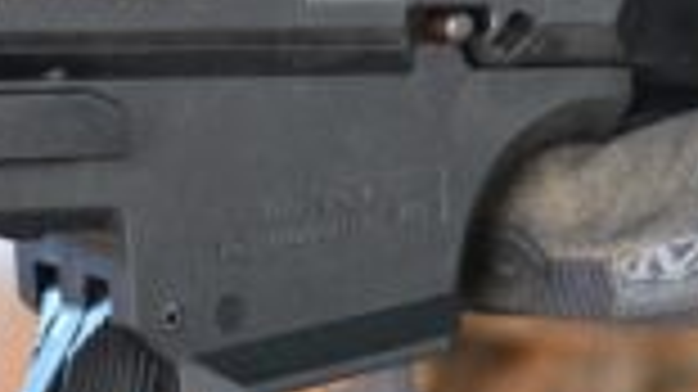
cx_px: 257
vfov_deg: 8.2
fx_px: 2727
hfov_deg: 14.6
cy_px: 0
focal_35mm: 147
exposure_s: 1/60
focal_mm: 35
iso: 900
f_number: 5
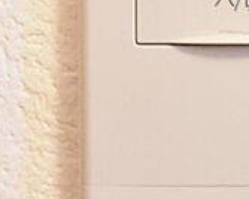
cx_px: 240
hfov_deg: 14.7
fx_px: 952
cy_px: -26
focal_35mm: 129
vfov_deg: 11.8
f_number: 4.5
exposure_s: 1/40
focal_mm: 24
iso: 400
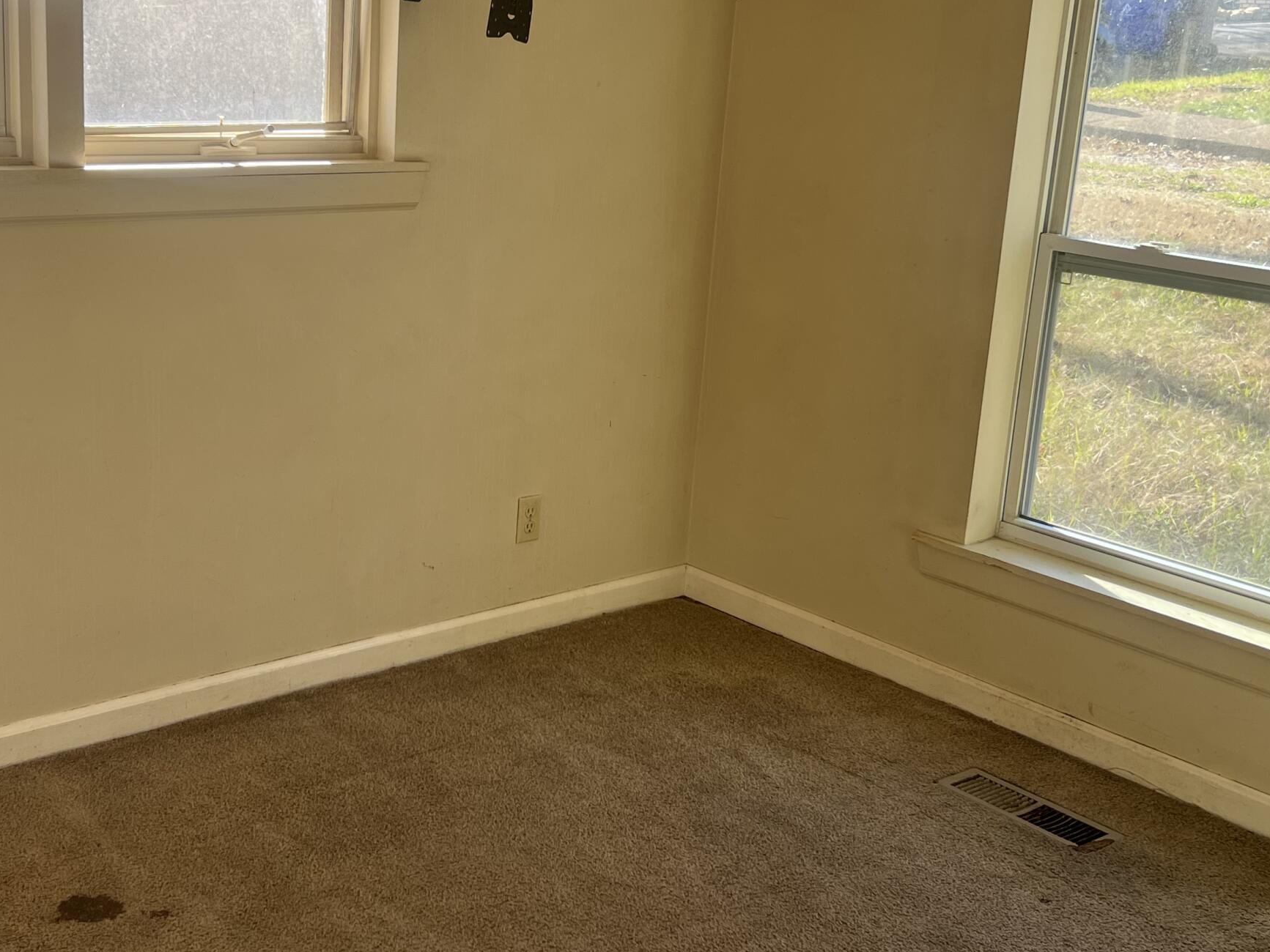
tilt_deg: -14.8
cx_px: 451
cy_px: 401
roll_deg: -1.9
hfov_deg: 41.7
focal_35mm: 45
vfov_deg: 32.1
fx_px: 1651
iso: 50
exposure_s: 1/353
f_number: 1.5
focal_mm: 5.7
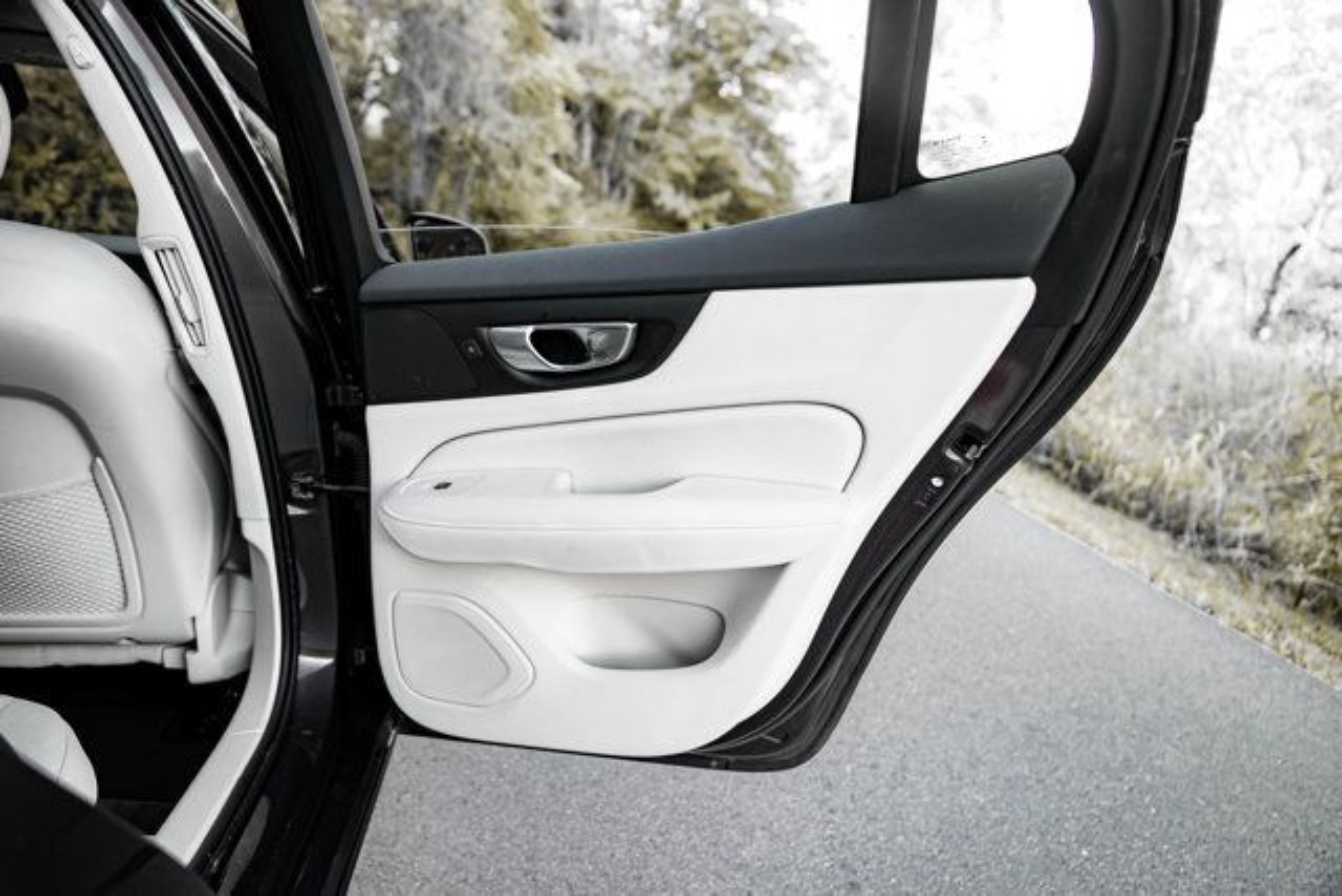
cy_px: 448
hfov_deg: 73.7
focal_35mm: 24
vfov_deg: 53.2
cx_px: 671
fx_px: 895
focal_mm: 24
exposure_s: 1/200
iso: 1250
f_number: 2.8
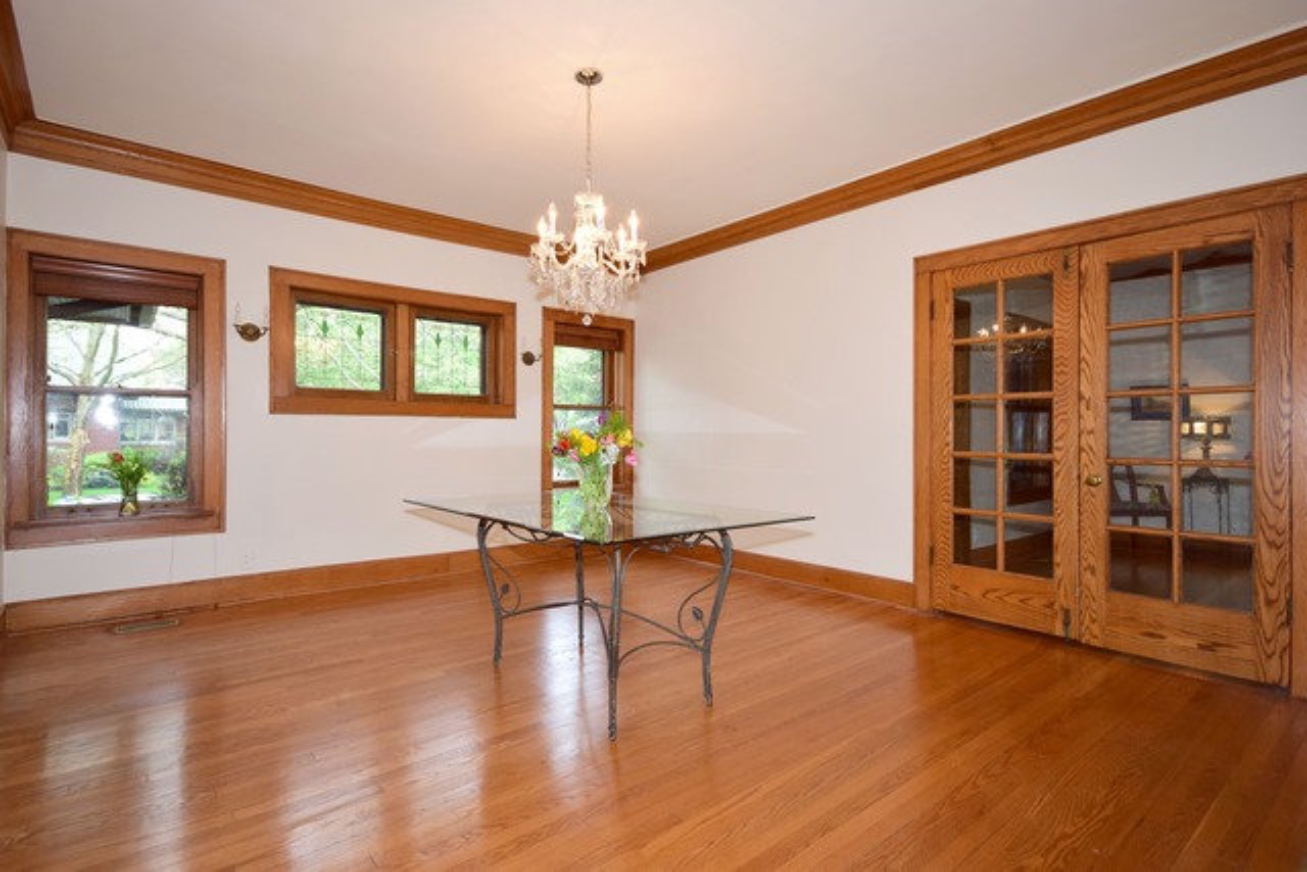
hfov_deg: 90.0
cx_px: 654
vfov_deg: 67.4
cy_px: 436
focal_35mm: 18
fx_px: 654
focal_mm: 12
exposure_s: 1/60
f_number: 6.3
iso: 500
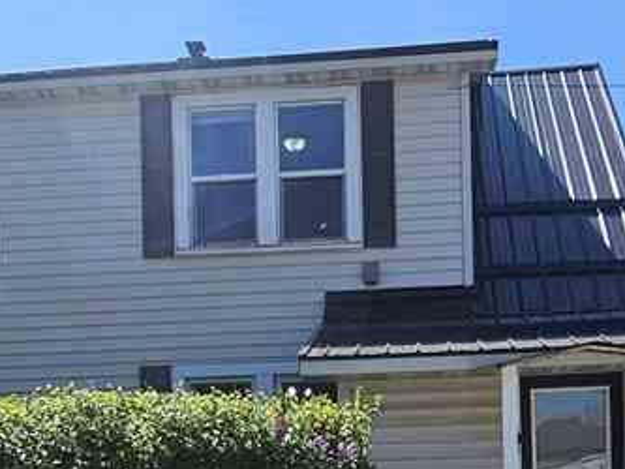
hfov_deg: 38.2
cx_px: 327
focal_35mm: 50
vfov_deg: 25.9
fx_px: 903
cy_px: 567
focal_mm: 2.2
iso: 50
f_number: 2.2
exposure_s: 1/2216
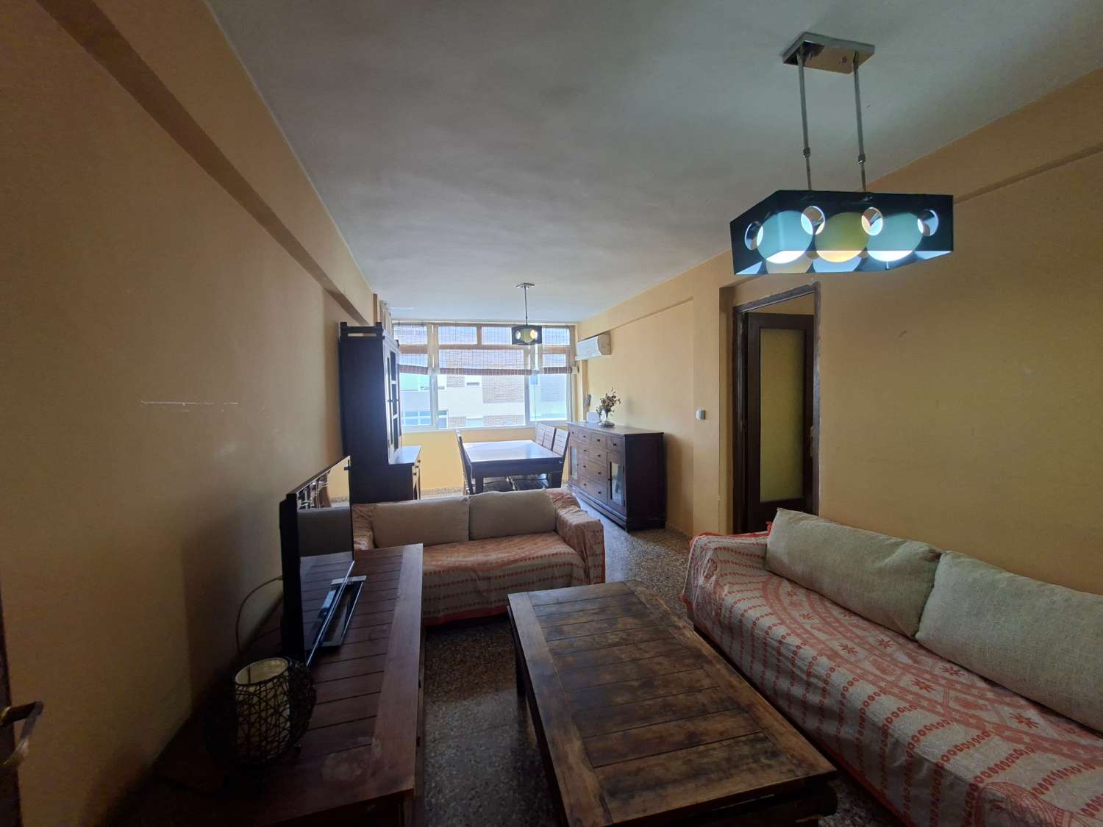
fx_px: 414
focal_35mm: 13
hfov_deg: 106.2
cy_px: 414
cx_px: 552
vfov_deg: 89.9
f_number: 2.2
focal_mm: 1.74
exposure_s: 1/50
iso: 100
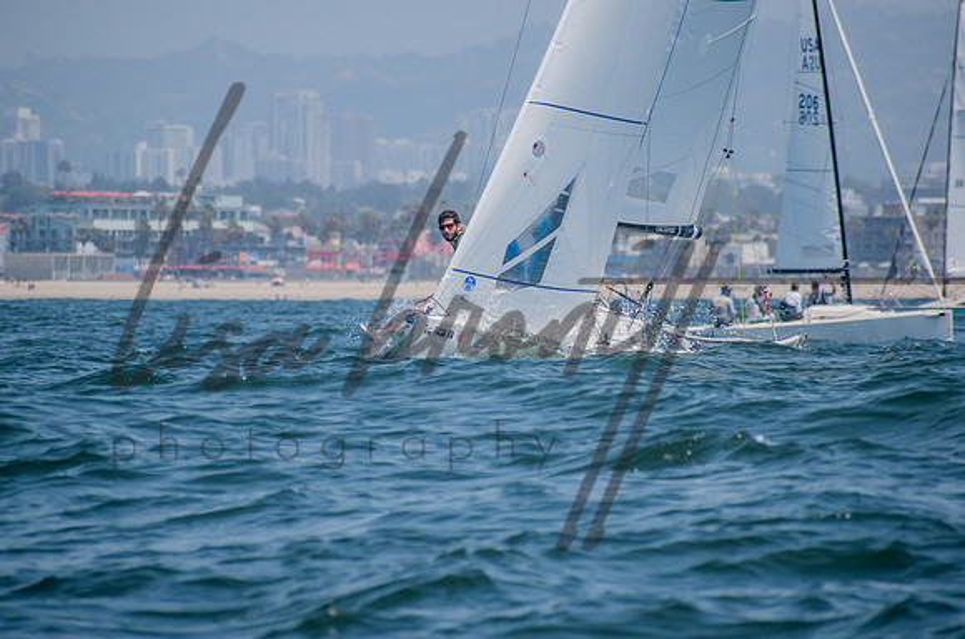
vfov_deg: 3.0
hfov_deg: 4.5
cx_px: 479
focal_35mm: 460
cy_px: 319
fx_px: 12293
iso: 400
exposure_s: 1/1250
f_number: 8
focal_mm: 300
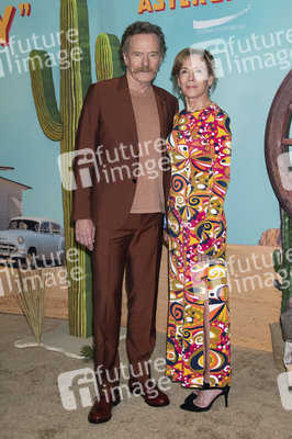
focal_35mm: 40
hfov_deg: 33.3
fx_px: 487
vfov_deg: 48.5
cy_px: 220
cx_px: 146
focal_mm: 40
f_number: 5.6
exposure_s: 1/200
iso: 400
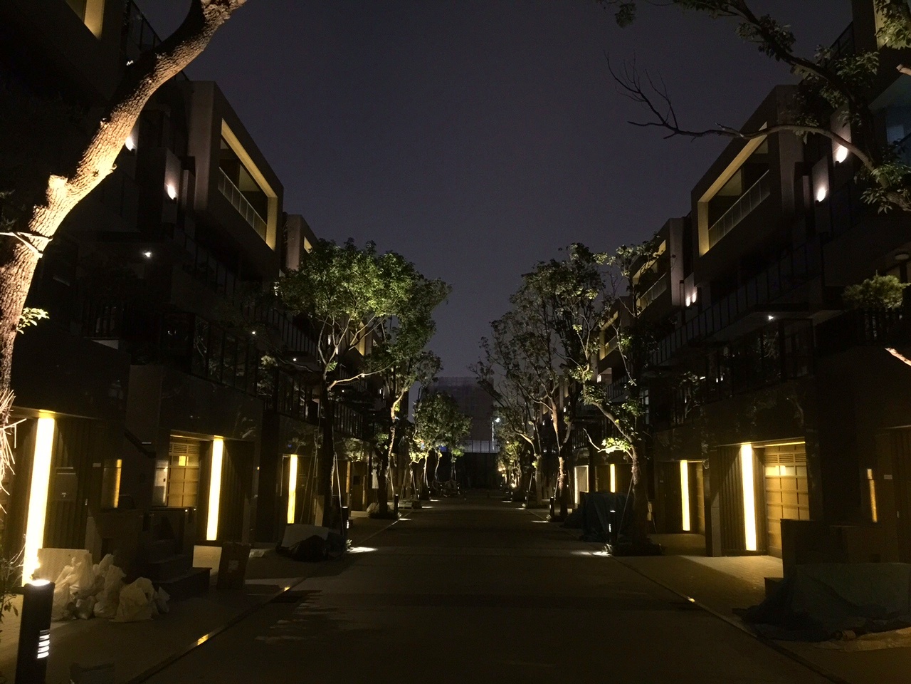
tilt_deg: +9.3
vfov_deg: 48.2
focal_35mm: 29
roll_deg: -2.2
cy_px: 342
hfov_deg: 61.7
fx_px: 763
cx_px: 456
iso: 250
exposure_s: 1/4
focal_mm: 4.15
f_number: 2.2
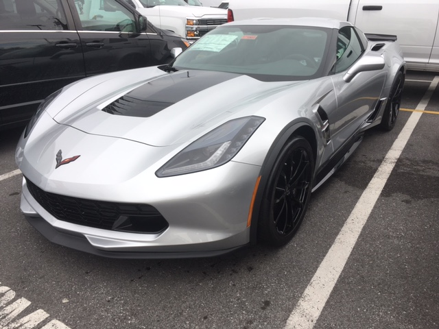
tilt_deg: -23.7
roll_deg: +2.5
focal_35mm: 29
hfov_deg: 61.7
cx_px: 220
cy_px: 164
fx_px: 368
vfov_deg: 48.2
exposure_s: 1/193
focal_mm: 4.15
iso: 25
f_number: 2.2
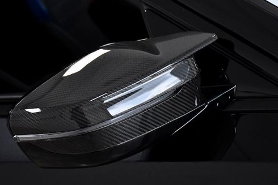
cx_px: 137
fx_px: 726
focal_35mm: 94
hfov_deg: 21.7
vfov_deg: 14.5
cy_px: 71
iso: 2500
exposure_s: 1/800
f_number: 5.6
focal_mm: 48
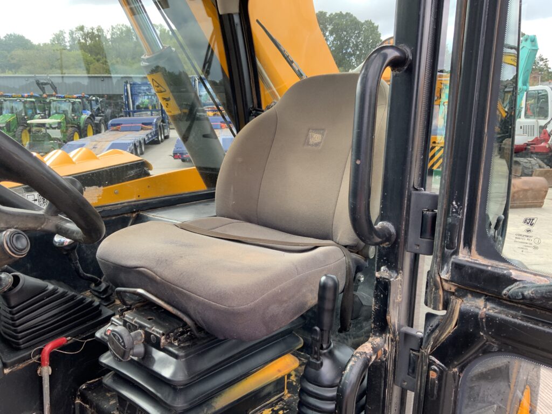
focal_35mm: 29
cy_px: 207
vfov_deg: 48.2
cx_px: 276
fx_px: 462
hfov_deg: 61.7
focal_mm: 3
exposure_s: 1/122
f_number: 1.8
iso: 20
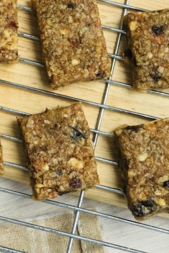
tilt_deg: -77.3
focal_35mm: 155
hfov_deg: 8.7
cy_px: -5
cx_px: -35
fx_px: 1092
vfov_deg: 13.1
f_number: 2.8
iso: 25
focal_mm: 6.6
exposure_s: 1/95
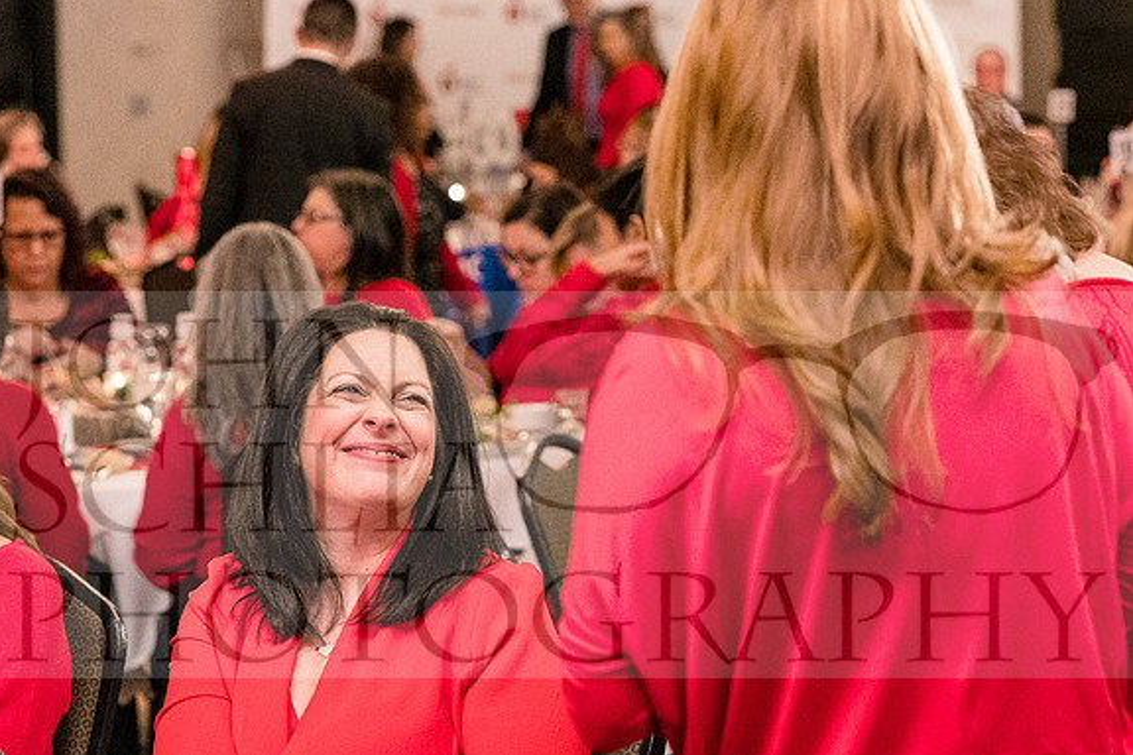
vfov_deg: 10.5
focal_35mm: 131
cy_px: 378
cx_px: 565
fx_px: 4123
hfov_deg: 15.6
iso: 12800
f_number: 4.5
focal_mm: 87
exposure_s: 1/60
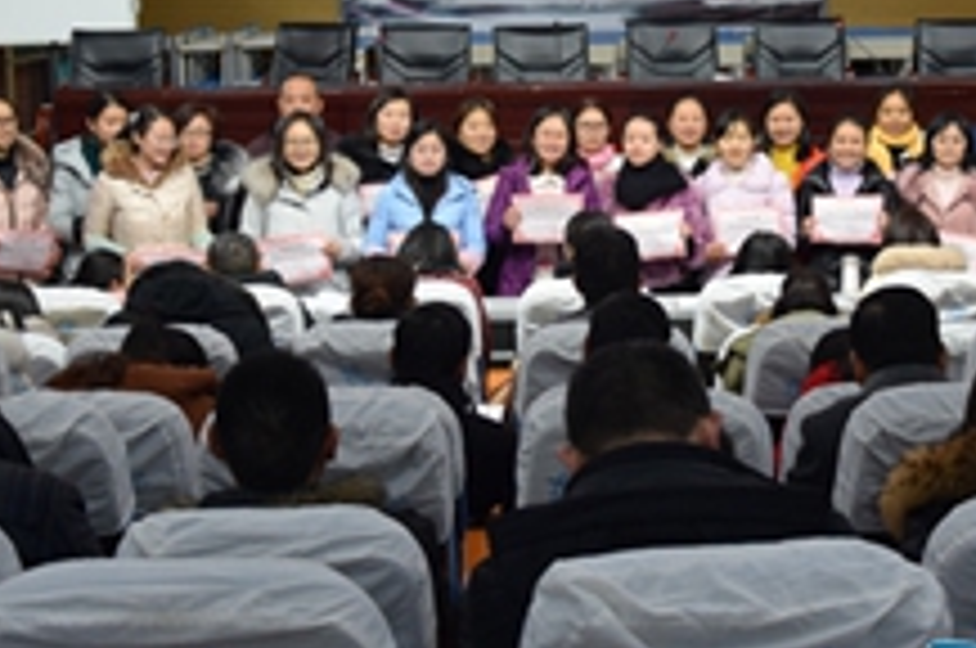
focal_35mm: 83
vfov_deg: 16.3
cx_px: 594
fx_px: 2247
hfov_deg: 24.5
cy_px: 182
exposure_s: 1/60
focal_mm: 24
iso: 1000
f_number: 3.8
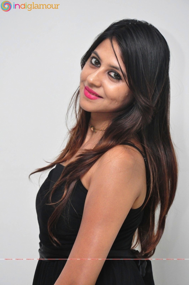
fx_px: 829
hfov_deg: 13.0
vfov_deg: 19.5
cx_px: 94
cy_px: 142
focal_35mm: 105
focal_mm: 70
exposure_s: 1/125
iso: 3200
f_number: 6.3
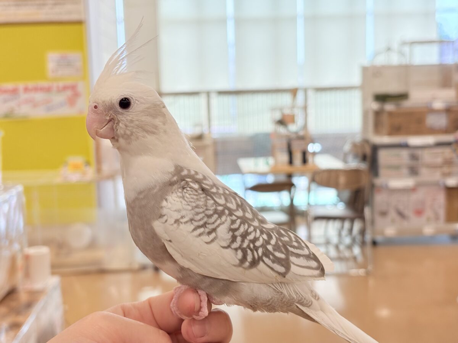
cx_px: 229
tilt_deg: -6.5
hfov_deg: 36.8
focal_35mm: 52
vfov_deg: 28.0
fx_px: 688
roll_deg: +3.1
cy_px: 172
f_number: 1.6
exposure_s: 1/149
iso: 40
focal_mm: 5.96
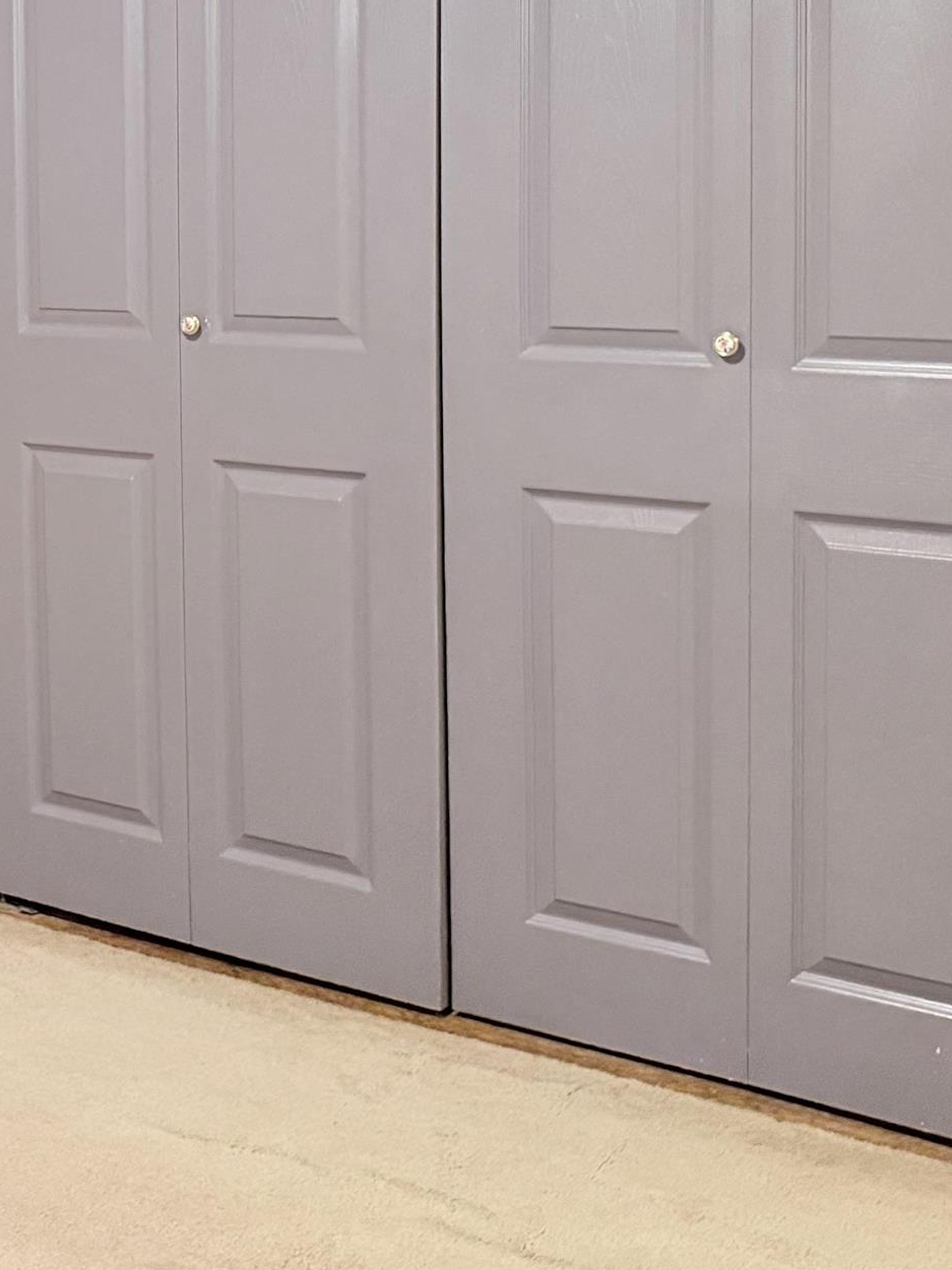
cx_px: -297
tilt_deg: -4.5
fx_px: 2164
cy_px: 330
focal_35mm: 59
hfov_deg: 22.2
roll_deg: +2.8
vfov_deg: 32.1
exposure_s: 1/60
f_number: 1.78
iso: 640
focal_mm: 6.76
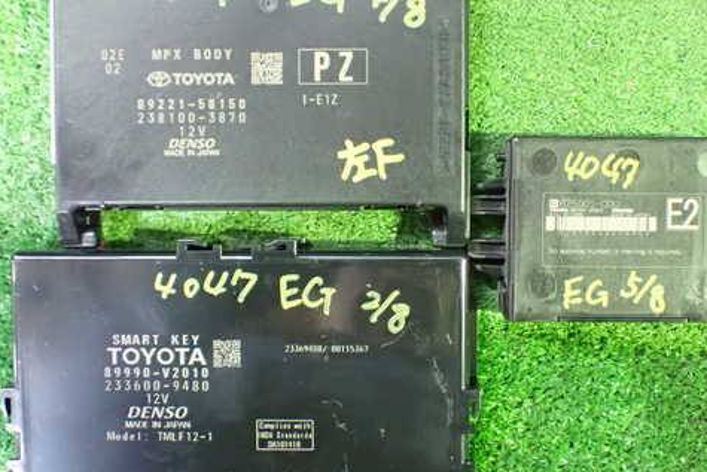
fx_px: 825
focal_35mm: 42
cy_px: 240
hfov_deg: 46.3
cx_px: 396
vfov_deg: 31.9
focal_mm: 5.79
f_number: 2.4
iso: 1600
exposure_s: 1/30
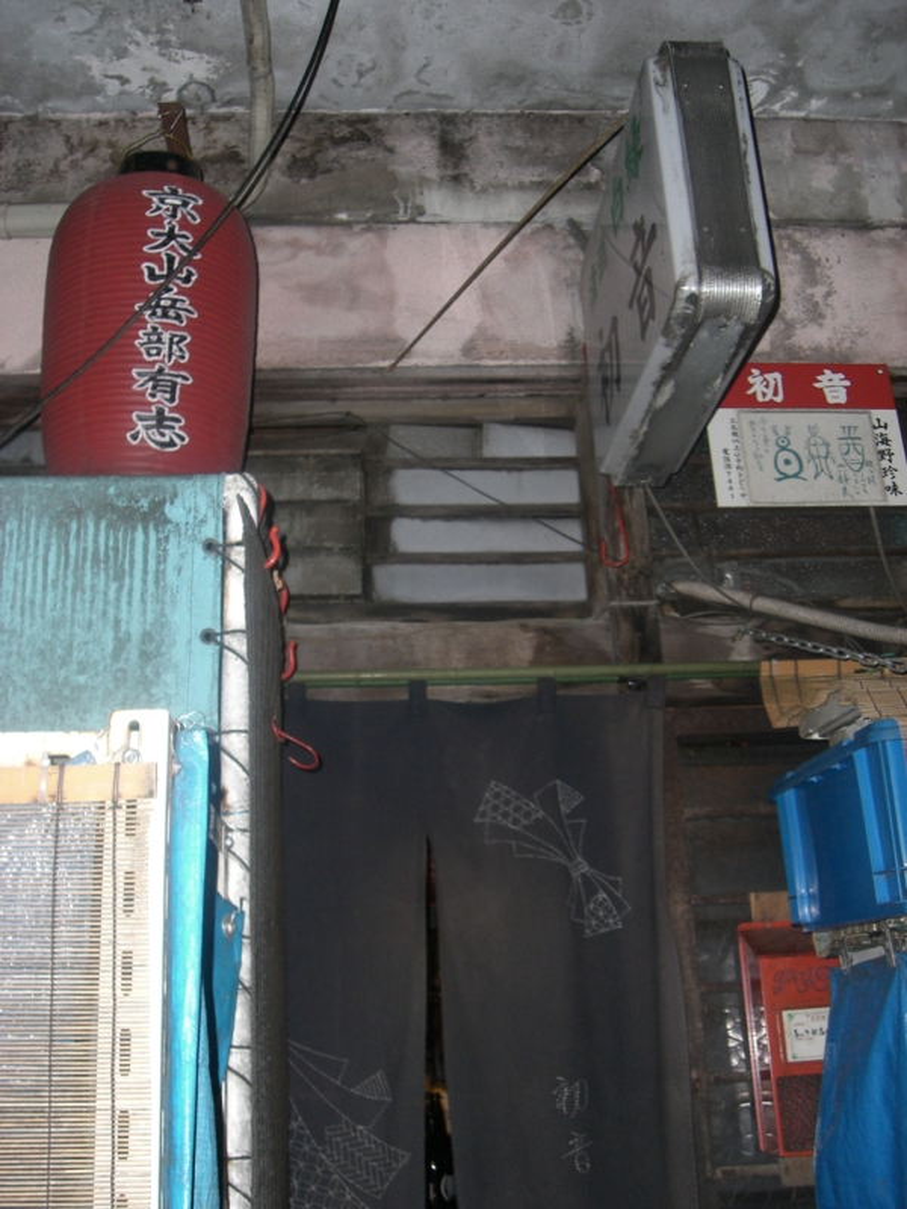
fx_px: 1328
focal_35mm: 38
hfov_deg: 37.7
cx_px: 454
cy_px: 604
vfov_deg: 49.0
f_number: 2.7
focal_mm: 6.2
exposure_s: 1/60
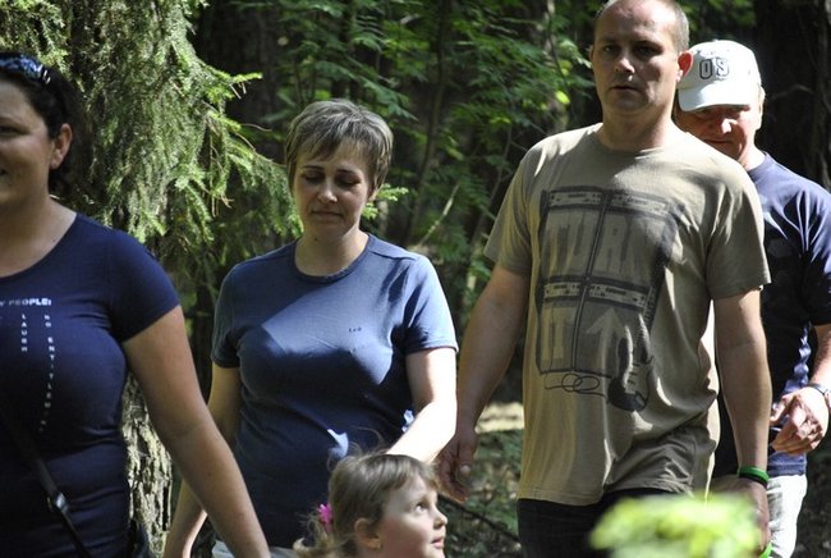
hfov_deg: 10.9
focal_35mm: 188
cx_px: 416
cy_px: 279
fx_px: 4336
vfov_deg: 7.4
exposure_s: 1/500
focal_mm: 125
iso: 720
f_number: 4.8
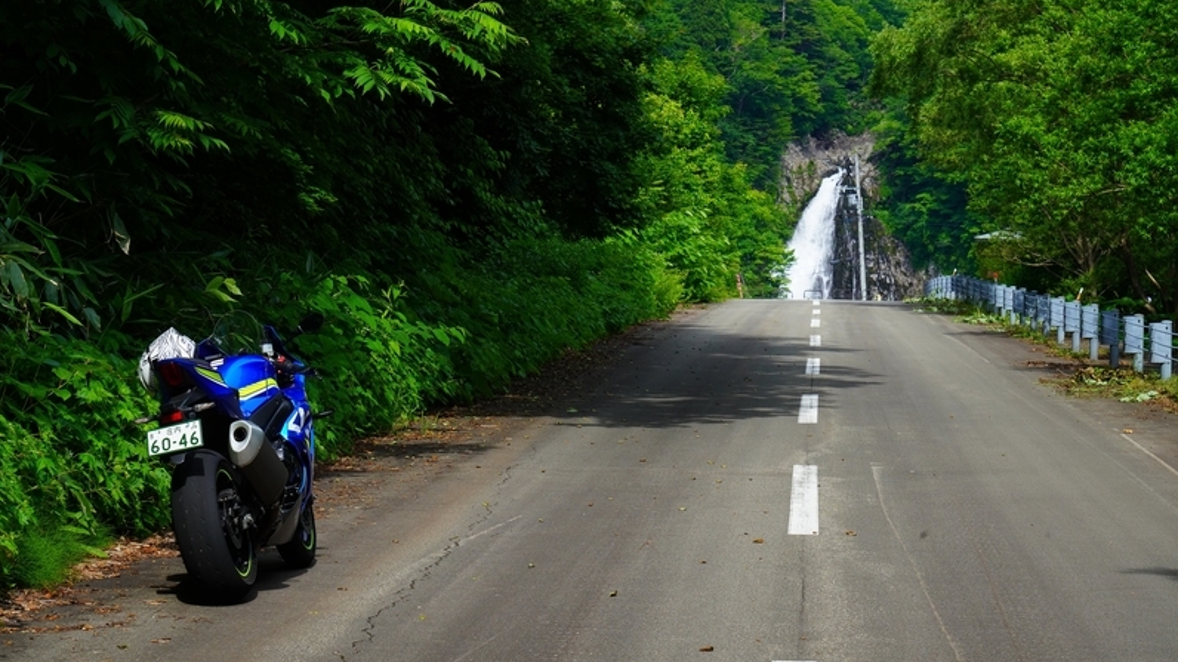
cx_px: 589
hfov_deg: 21.6
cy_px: 332
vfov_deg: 12.2
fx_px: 3091
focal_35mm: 99
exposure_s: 1/250
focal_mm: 94
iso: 640
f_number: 16
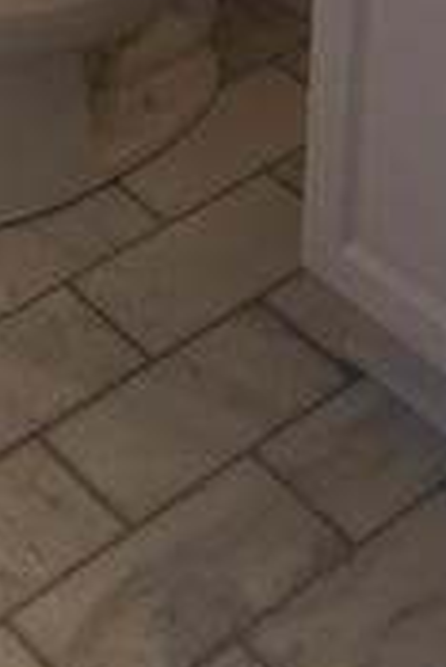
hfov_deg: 12.5
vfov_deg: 16.3
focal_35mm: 110
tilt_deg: -21.5
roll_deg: -0.6
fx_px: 2040
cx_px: 175
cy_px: -435
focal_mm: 4.15
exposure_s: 1/30
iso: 80
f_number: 2.2
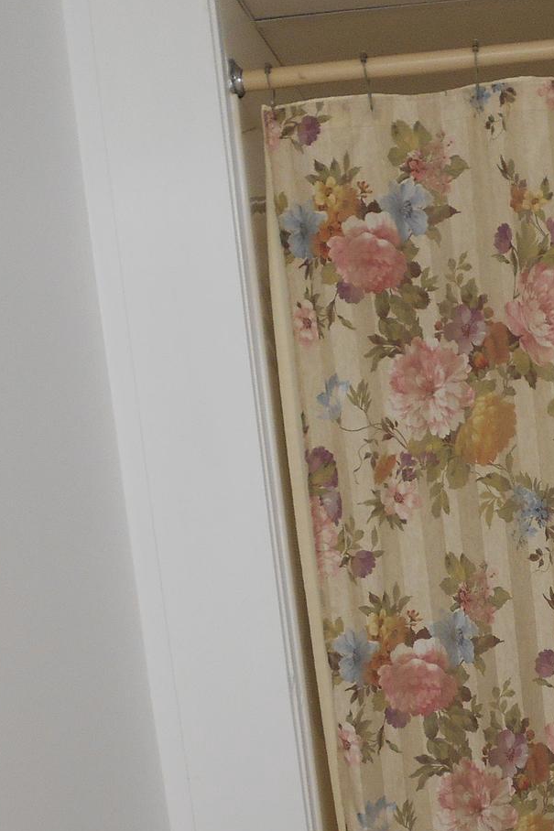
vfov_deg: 32.0
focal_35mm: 61
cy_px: 668
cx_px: 572
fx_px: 1409
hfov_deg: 21.4
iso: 140
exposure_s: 1/30
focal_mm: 4.6
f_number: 3.2
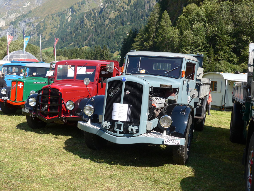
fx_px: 257
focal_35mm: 35
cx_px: 129
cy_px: 95
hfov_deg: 52.6
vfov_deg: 40.7
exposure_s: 1/640
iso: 80
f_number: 2.8
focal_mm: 7
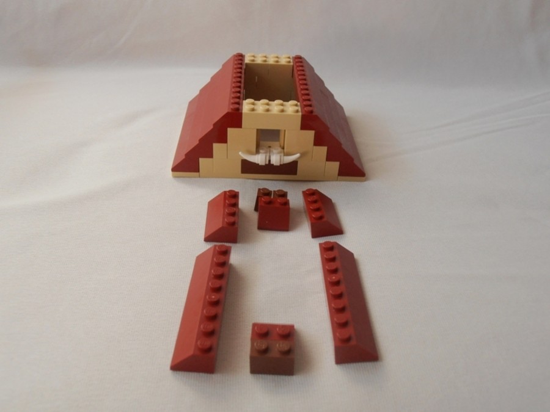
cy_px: 206
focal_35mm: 37
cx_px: 275
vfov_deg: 38.7
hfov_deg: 50.1
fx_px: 588
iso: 80
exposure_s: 1/60
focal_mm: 6.61
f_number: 3.9
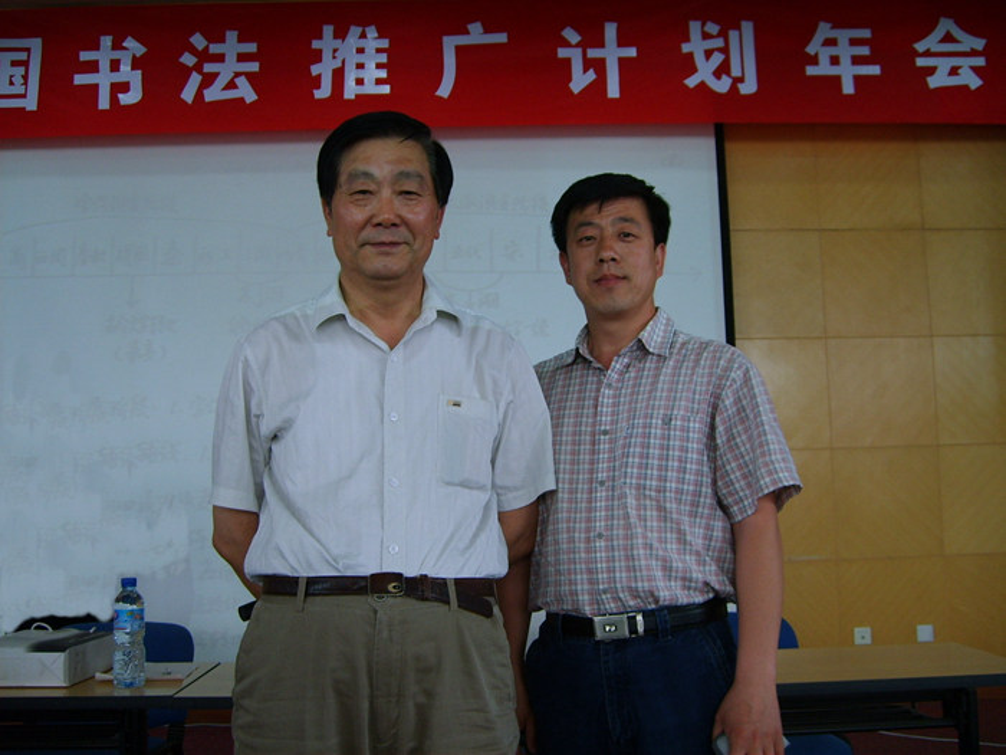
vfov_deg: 40.7
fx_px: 1017
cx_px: 503
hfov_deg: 52.6
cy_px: 378
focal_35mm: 35
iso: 59
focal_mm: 5.8
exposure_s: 1/30
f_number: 2.8
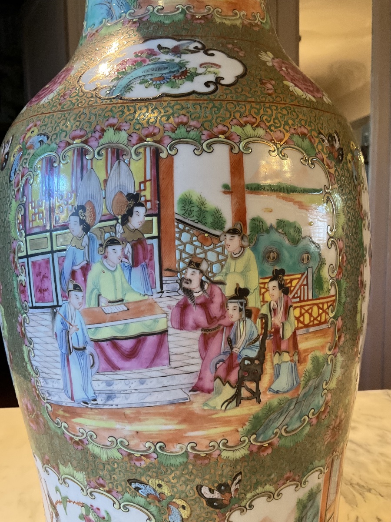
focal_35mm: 29
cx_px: 196
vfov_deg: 61.7
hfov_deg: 48.2
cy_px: 261
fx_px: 437
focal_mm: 3
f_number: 1.8
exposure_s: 1/50
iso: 200
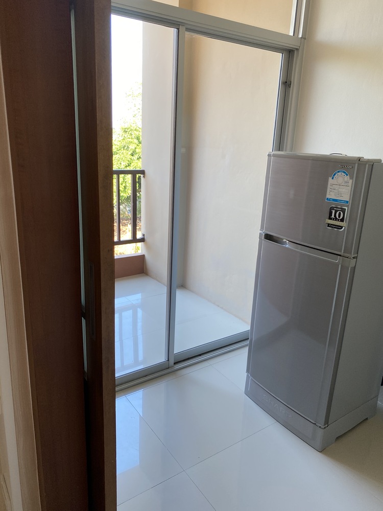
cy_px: 256
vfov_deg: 67.3
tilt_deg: -16.1
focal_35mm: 26
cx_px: 192
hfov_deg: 53.1
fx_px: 384
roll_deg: -3.0
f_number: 1.8
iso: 80
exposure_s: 1/121
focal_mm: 4.25
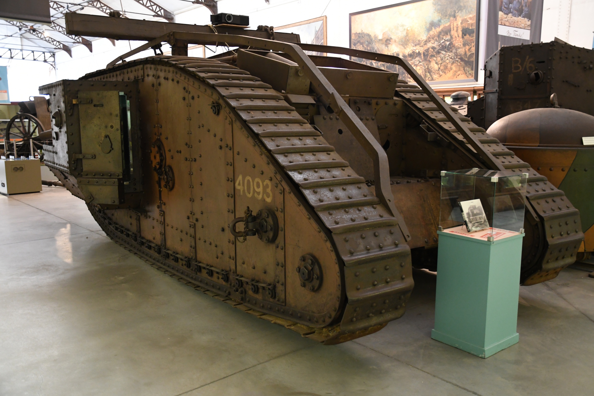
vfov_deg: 40.0
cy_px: 198
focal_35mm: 33
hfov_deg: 57.2
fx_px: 544
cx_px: 297
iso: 2000
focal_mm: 22
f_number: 2.8
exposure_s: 1/13
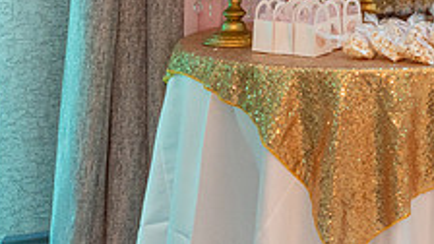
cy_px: -124
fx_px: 1473
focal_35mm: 128
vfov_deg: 9.2
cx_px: 605
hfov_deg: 15.7
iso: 1600
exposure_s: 1/200
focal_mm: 40
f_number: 5
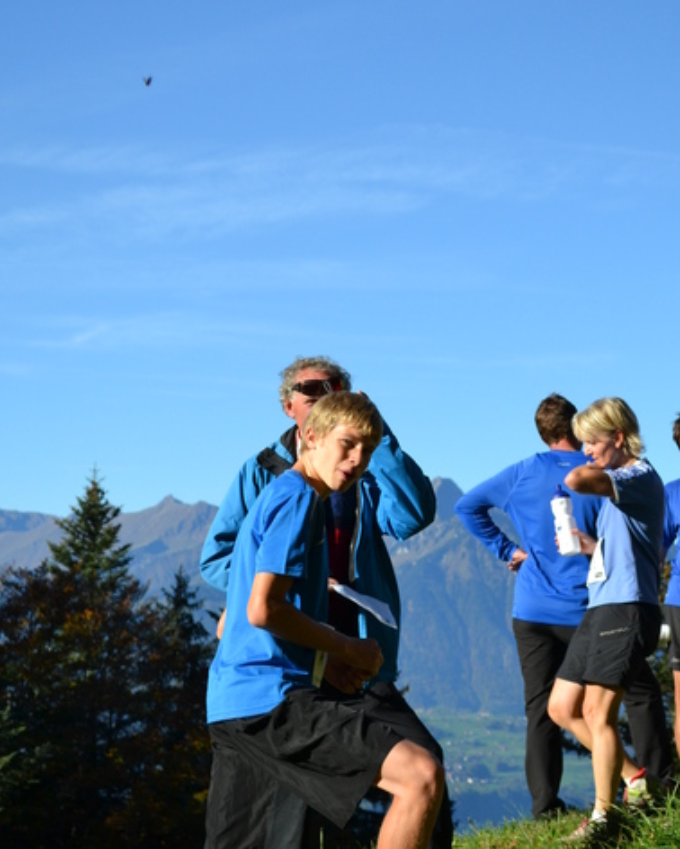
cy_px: 422
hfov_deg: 15.3
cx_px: 366
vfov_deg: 19.0
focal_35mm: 101
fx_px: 2533
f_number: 5.6
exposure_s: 1/1250
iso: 400
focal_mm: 45
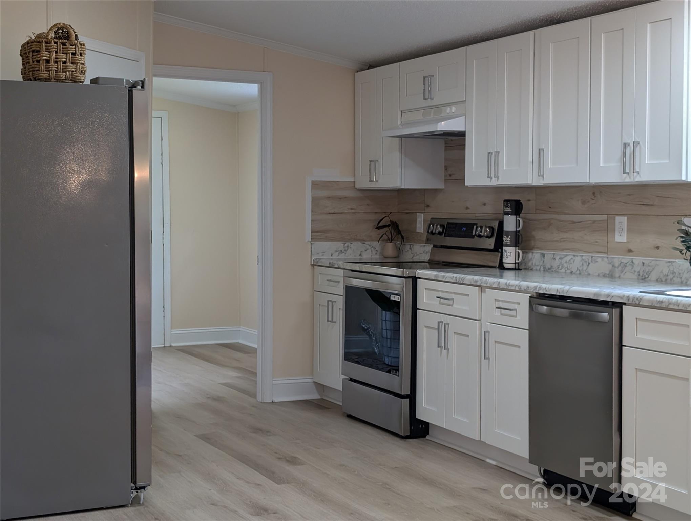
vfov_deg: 29.7
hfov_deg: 38.9
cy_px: 260
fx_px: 980
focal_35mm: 49
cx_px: 346
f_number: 1.68
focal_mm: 6.9
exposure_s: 1/120
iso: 120
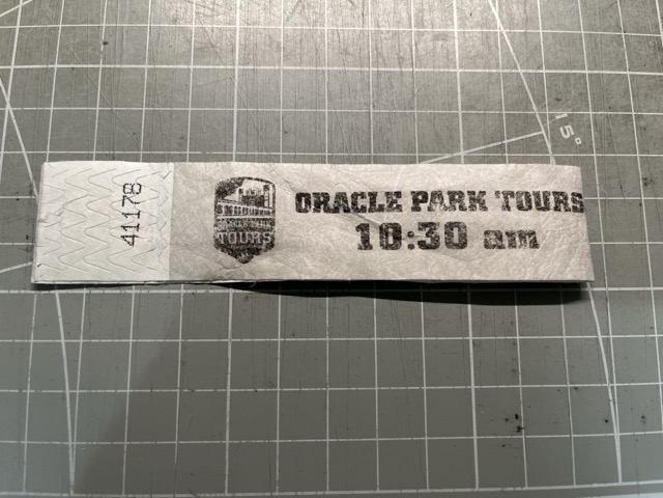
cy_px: 249
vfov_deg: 53.1
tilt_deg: -80.6
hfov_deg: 67.3
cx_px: 332
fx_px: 498
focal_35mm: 26
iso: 125
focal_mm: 5.1
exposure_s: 1/120
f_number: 1.6
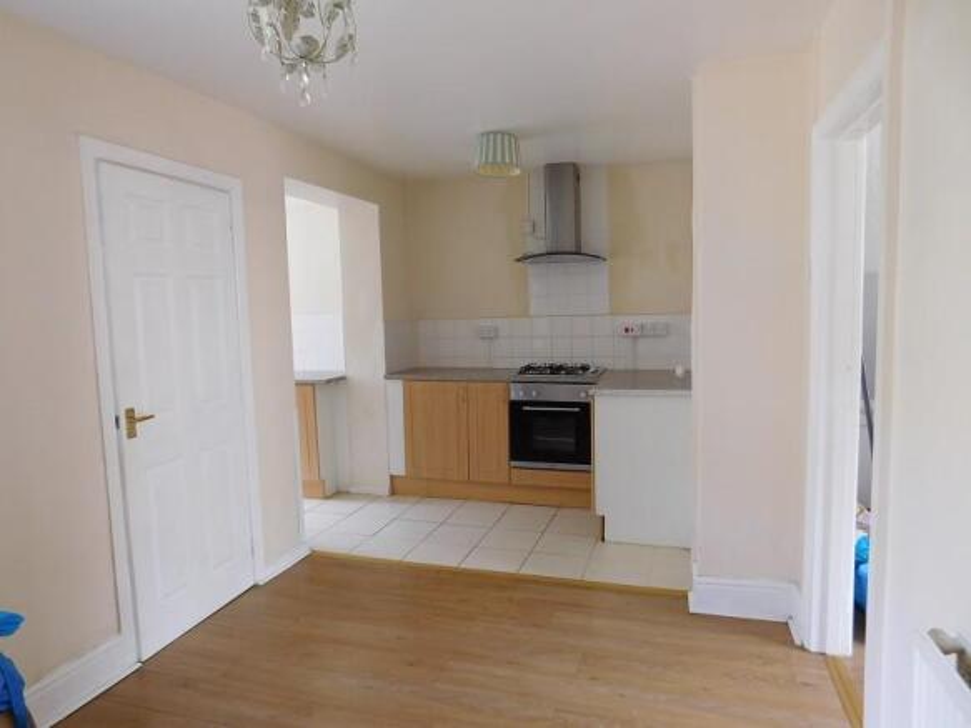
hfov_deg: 73.9
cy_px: 364
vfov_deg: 58.9
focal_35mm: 23
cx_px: 486
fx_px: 645
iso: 250
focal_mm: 4
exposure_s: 1/30
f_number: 3
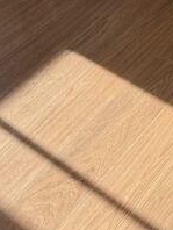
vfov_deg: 12.3
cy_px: -339
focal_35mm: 124
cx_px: 300
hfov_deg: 11.2
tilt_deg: -7.7
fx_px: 825
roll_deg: -0.4
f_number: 1.78
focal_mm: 6.76
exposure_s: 1/342
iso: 100
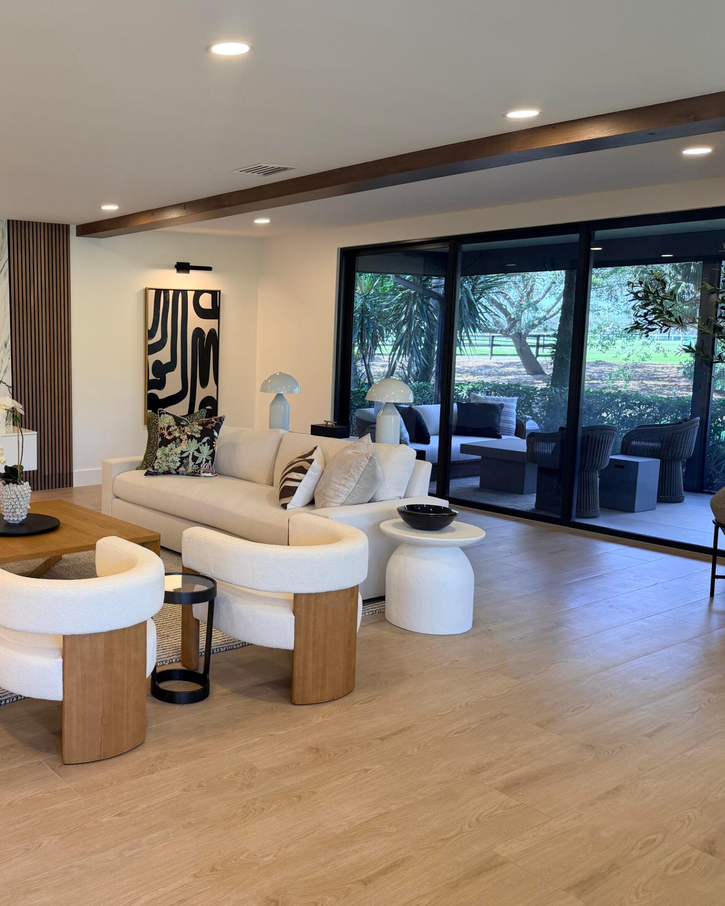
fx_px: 858
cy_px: 444
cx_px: 145
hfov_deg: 43.6
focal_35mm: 32
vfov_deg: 55.7
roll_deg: +0.1
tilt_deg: -6.9
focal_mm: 6.76
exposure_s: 1/120
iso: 100
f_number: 1.78
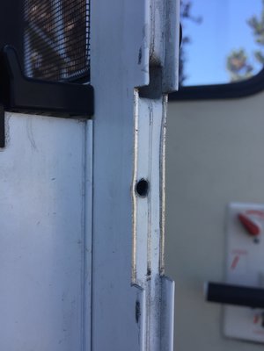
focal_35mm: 29
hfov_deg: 48.2
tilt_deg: -1.7
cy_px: 176
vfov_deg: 61.7
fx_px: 295
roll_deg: -0.7
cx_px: 132
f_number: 2.2
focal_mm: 4.15
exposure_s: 1/590
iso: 32
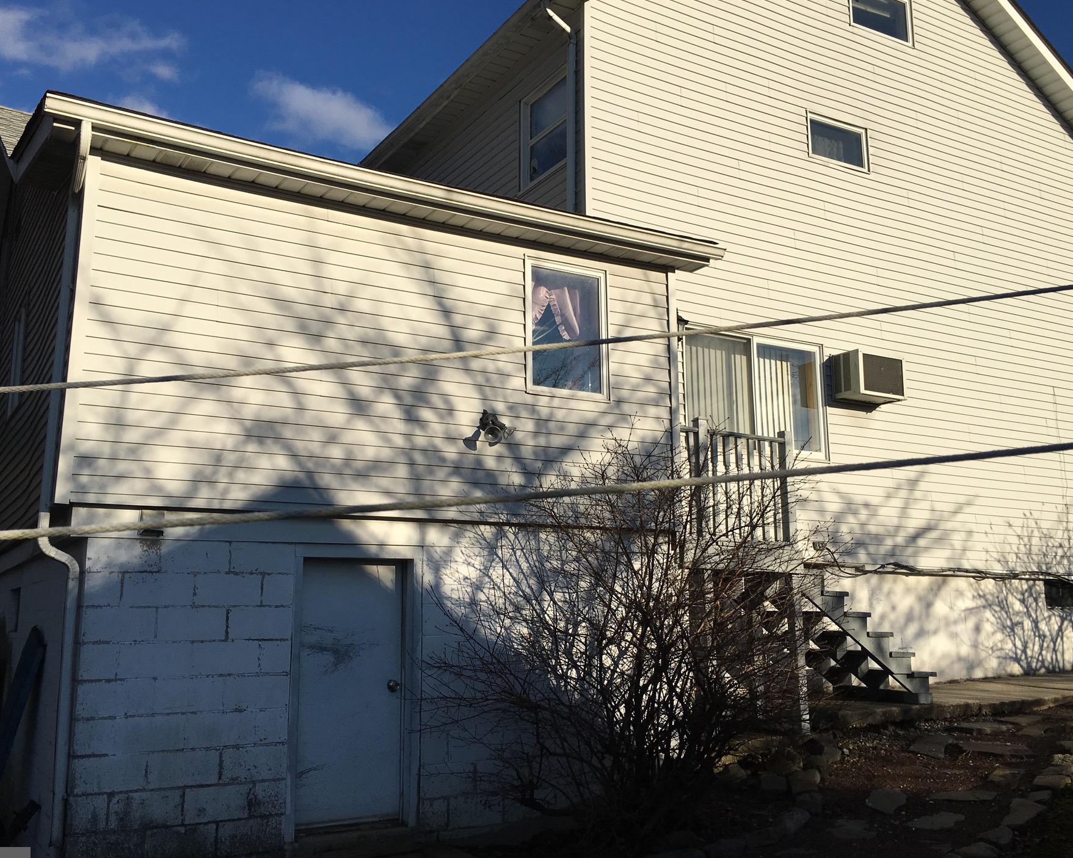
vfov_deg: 44.5
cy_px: 428
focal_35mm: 33
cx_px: 503
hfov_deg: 54.2
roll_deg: +0.7
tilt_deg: +10.0
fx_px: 1048
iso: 25
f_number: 2.2
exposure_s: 1/2747
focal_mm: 4.15
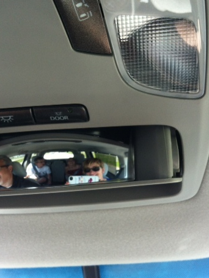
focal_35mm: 49
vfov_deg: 38.9
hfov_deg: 29.6
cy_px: 141
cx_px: 90
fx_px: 394
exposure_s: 1/120
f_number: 2.8
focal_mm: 3.85
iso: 100
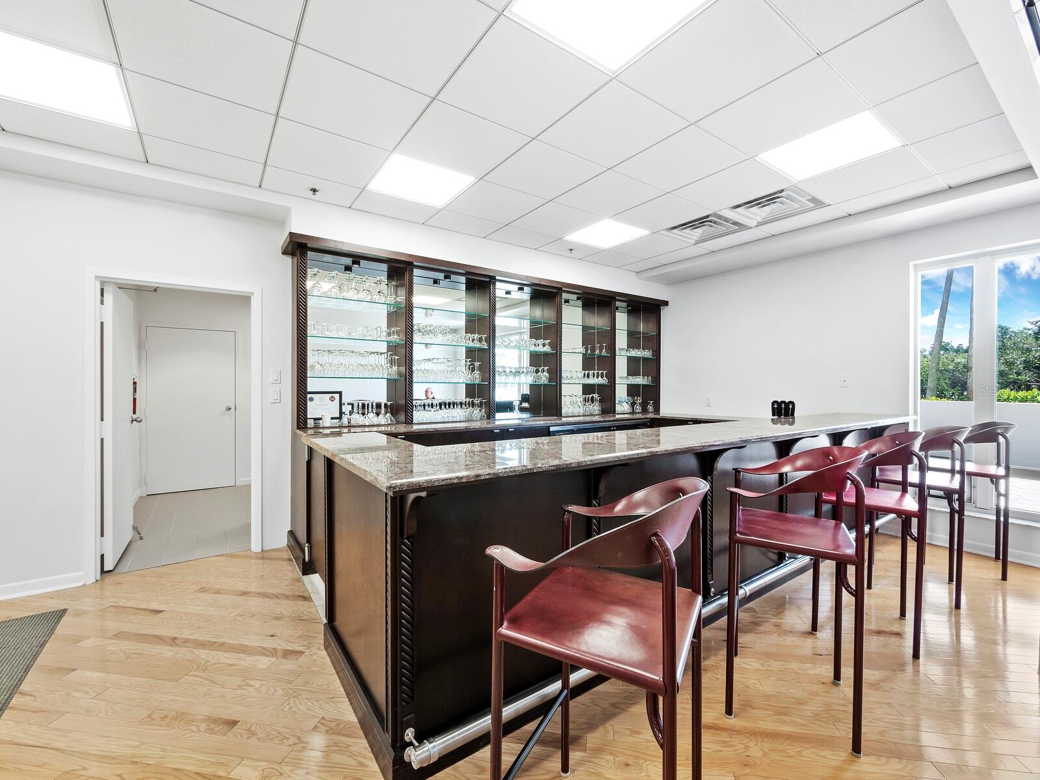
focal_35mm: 14
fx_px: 421
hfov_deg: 102.1
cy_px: 390
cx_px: 520
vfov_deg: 85.7
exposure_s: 1/6
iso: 400
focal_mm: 7
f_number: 10
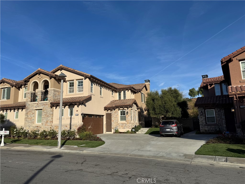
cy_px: 92
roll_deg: +0.9
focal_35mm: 24
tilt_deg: +8.7
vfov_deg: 56.8
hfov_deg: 71.6
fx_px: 170
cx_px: 122
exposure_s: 1/7092
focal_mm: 6.76
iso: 80
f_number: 1.78
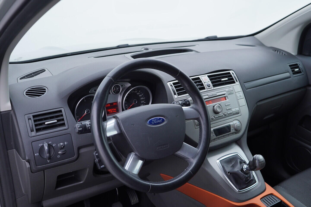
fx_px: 311
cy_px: 104
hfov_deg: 53.1
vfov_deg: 36.9
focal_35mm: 36
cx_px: 156
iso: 125
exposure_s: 1/50
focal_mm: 24
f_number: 3.2
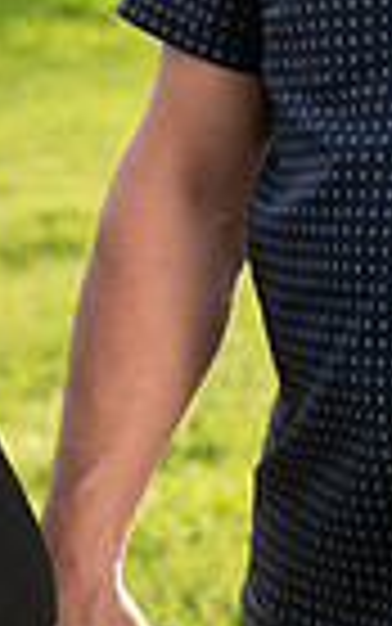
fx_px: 2869
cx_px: 198
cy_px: -41
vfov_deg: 12.3
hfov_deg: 7.8
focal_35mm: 168
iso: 100
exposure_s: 1/125
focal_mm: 51
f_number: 5
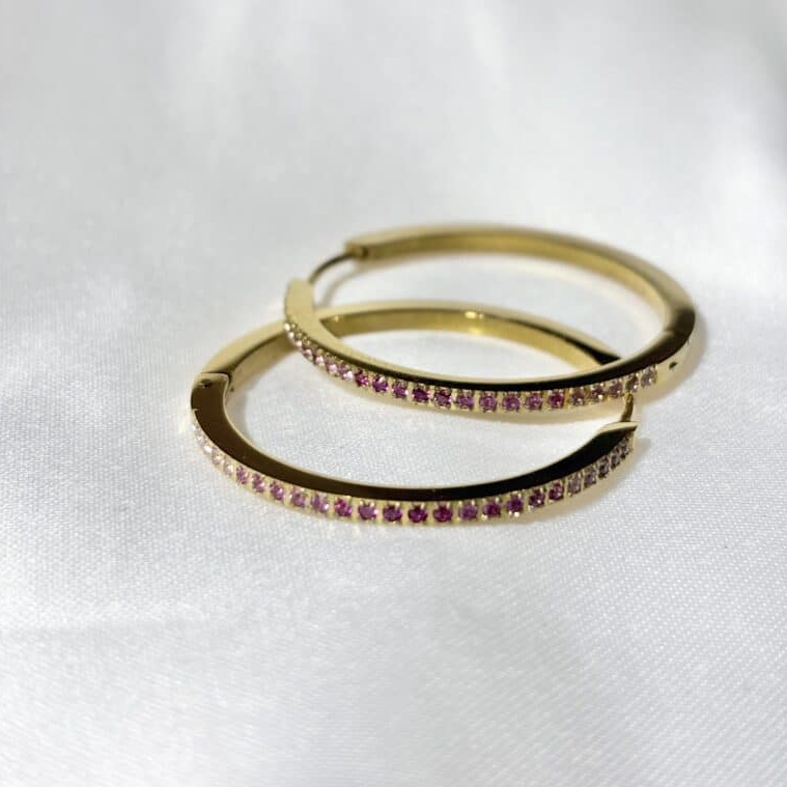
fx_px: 1595
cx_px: 393
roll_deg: +4.4
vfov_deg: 27.6
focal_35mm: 62
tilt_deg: -37.7
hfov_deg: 27.7
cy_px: 264
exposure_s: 1/244
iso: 32
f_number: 1.6
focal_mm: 5.96
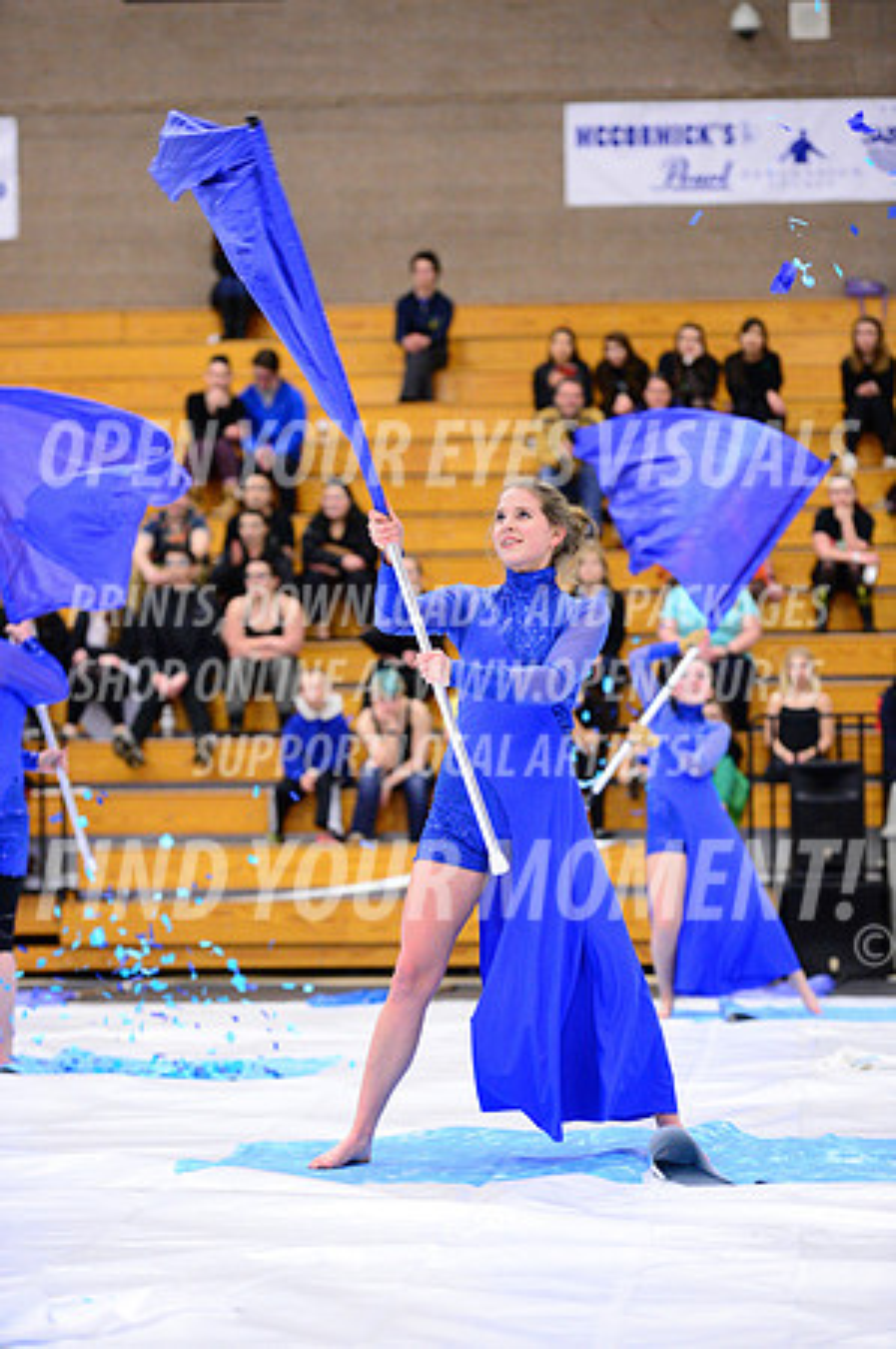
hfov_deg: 12.4
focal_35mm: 110
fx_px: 4116
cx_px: 448
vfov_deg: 18.6
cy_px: 674
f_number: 2.8
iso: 6400
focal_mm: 110
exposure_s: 1/320
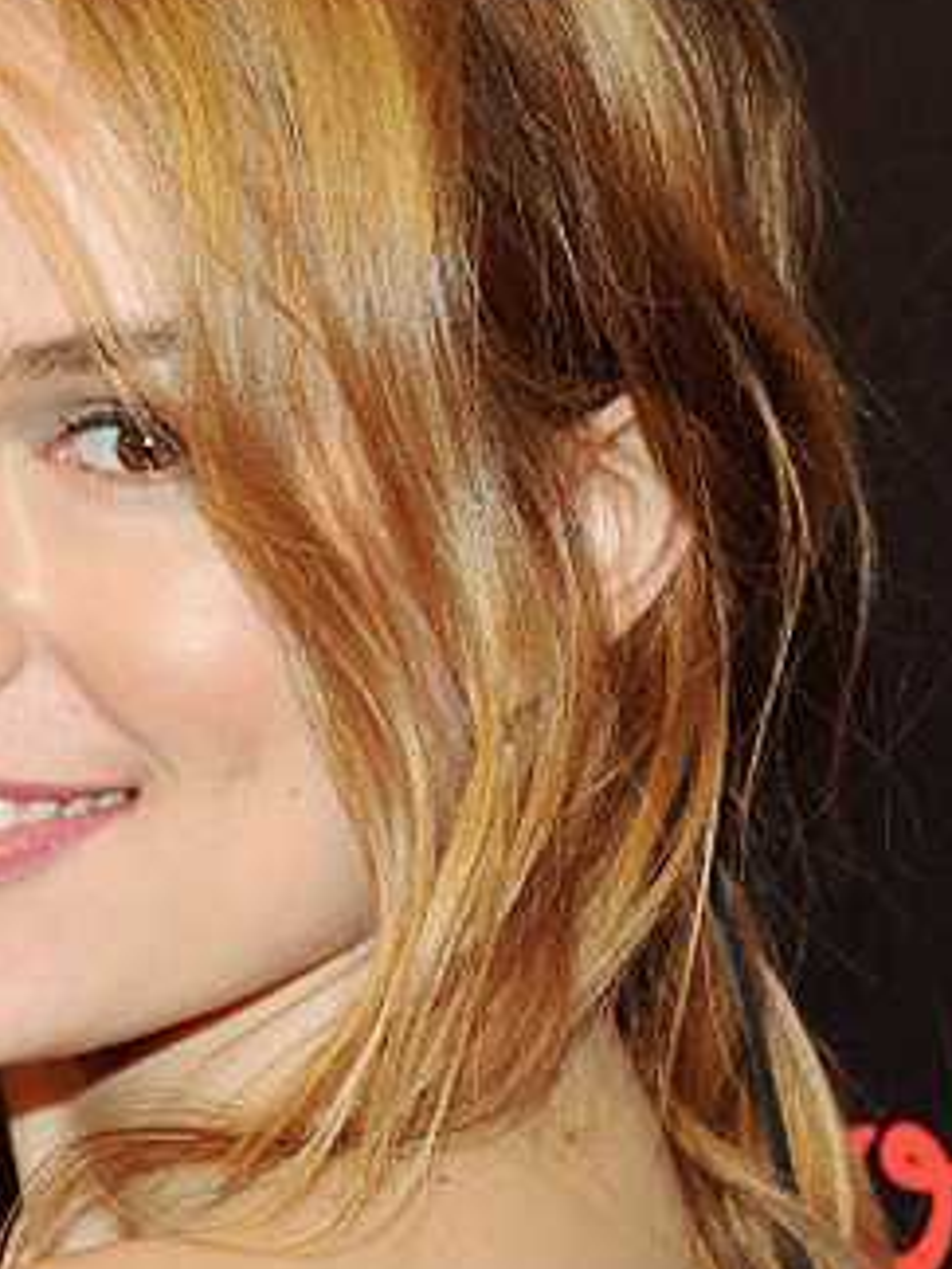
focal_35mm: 326
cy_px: 842
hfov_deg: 4.6
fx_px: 11954
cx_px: -8
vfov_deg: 6.1
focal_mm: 98
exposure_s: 1/160
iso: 800
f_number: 7.1
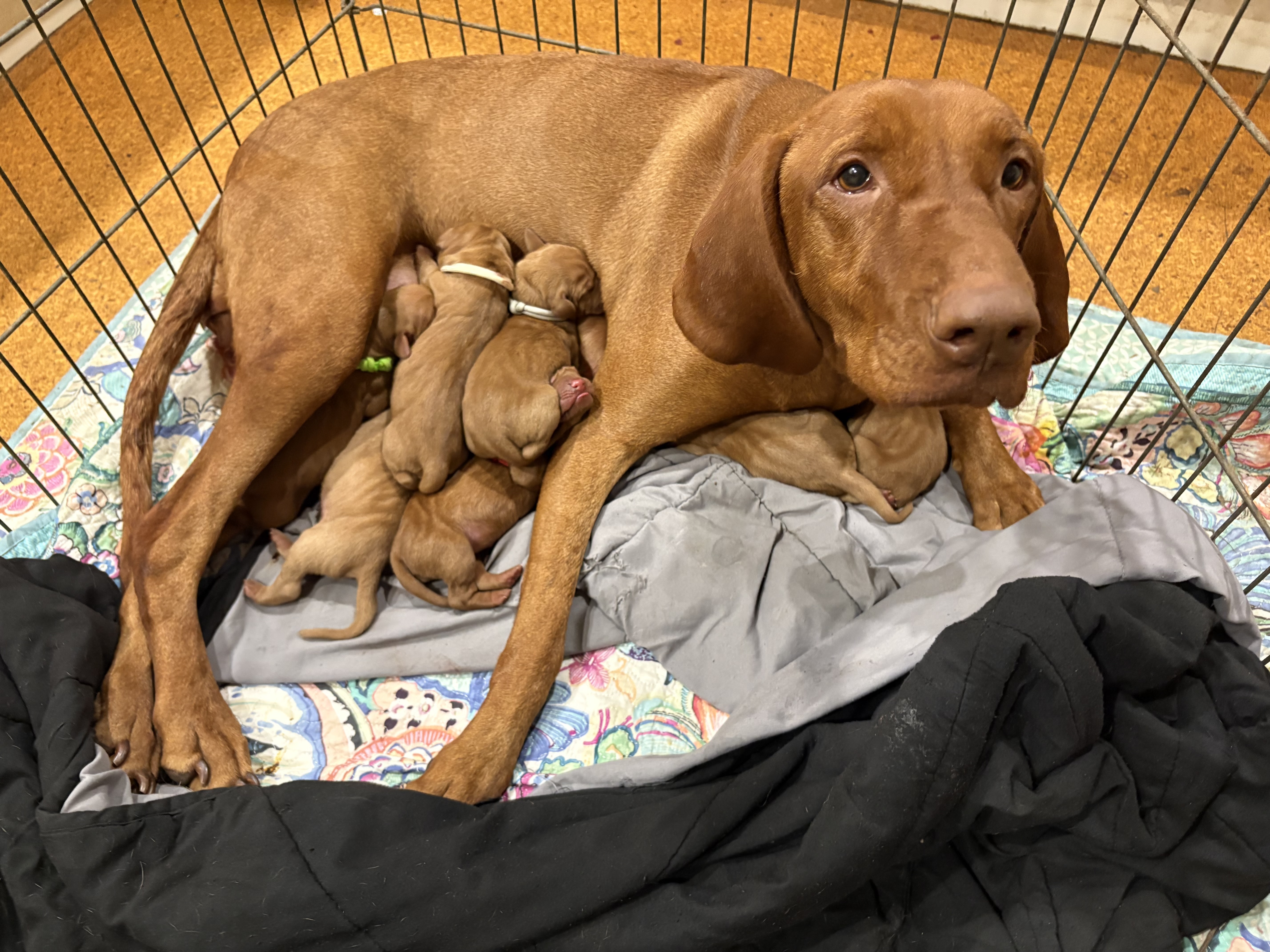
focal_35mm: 26
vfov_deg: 53.1
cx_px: 635
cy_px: 476
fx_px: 954
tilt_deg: -55.3
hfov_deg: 67.3
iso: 500
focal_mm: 5.96
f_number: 1.6
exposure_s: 1/50
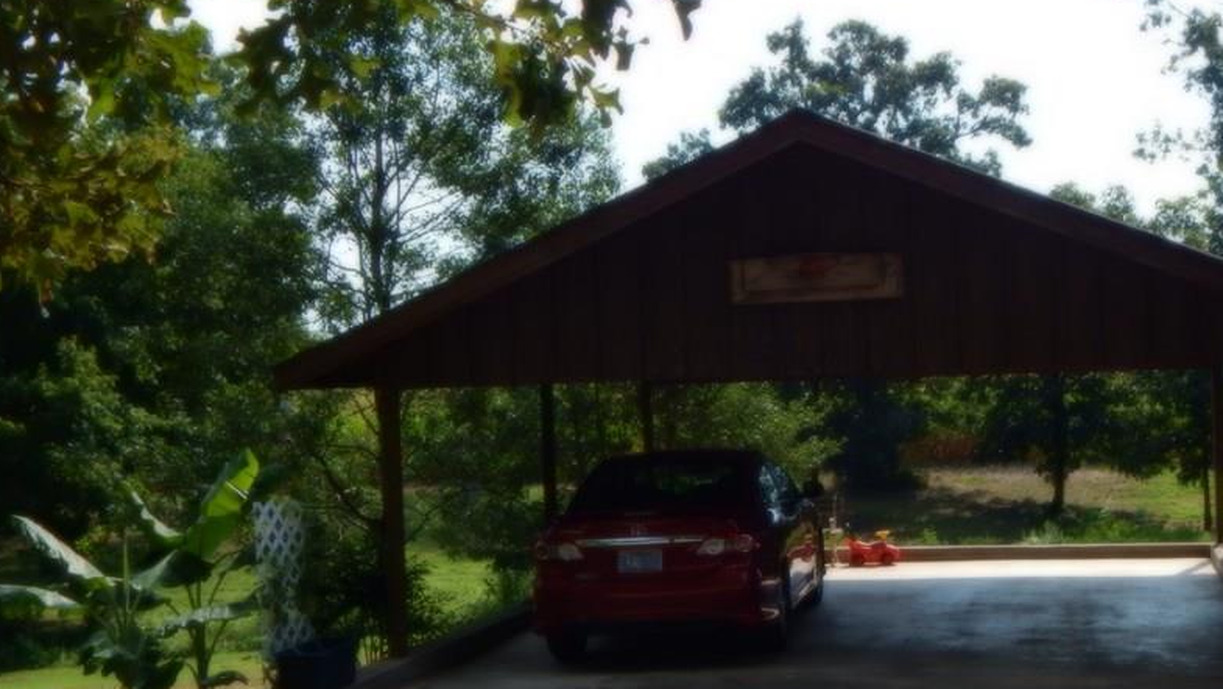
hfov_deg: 38.3
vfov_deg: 22.2
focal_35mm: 54
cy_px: 402
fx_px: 1752
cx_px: 762
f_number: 3.4
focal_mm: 6.8
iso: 125
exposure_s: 1/1500
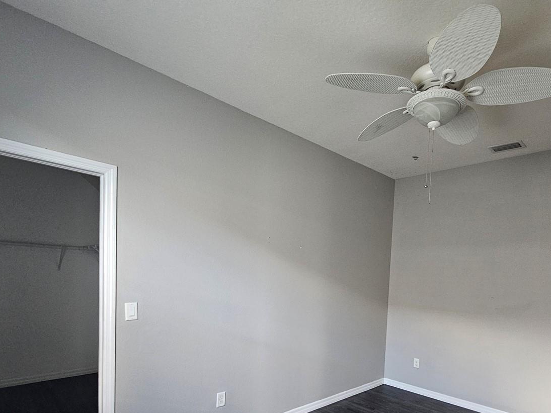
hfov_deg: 83.9
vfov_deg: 65.7
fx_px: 302
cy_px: 293
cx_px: 323
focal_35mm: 19
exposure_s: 1/30
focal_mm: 2.2
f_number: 2.2
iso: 500
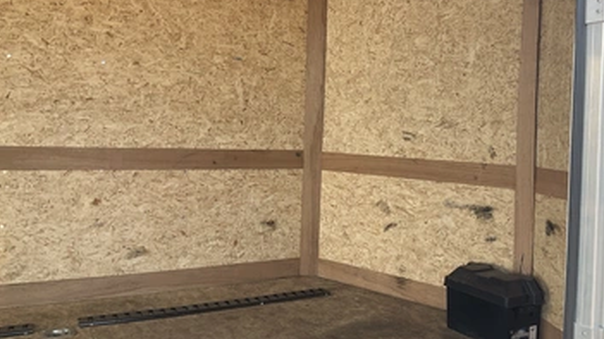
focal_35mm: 36
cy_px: 136
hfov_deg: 55.1
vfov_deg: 32.7
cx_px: 342
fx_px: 576
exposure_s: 1/172
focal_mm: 3
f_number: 1.8
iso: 25
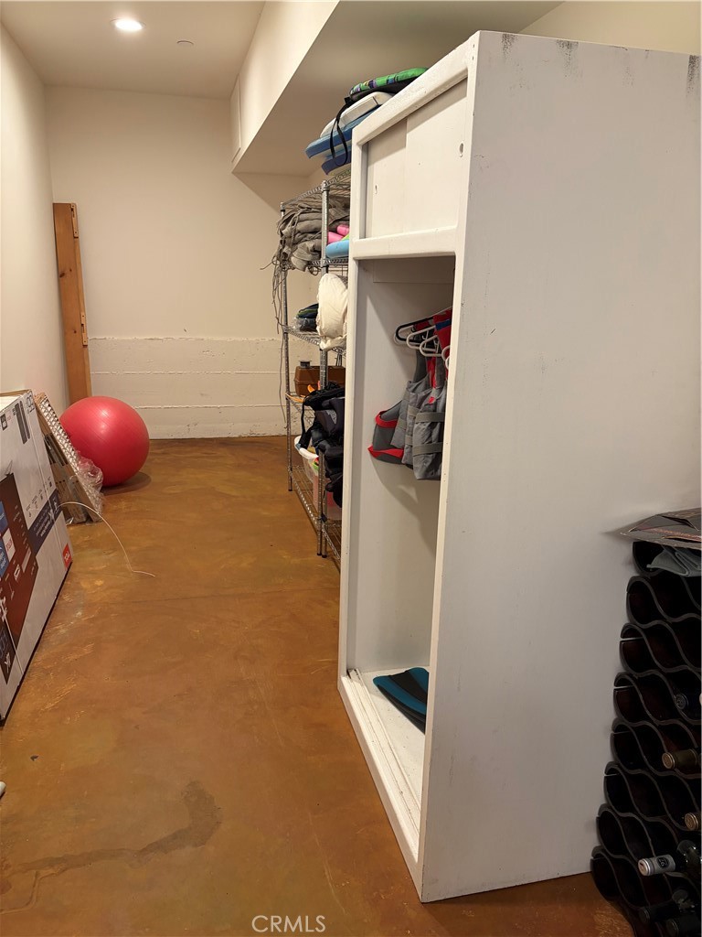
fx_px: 703
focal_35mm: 26
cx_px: 351
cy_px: 468
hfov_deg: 53.1
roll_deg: -0.8
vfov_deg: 67.3
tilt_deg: -14.9
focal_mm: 5.96
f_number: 1.6
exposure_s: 1/60
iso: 160
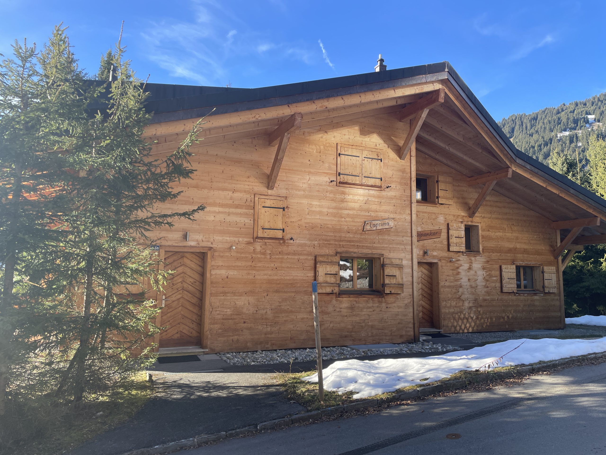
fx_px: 455
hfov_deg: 67.3
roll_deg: -0.6
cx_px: 303
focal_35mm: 26
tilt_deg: +6.1
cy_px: 228
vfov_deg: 53.1
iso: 32
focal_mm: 4.2
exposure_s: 1/686
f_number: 1.6
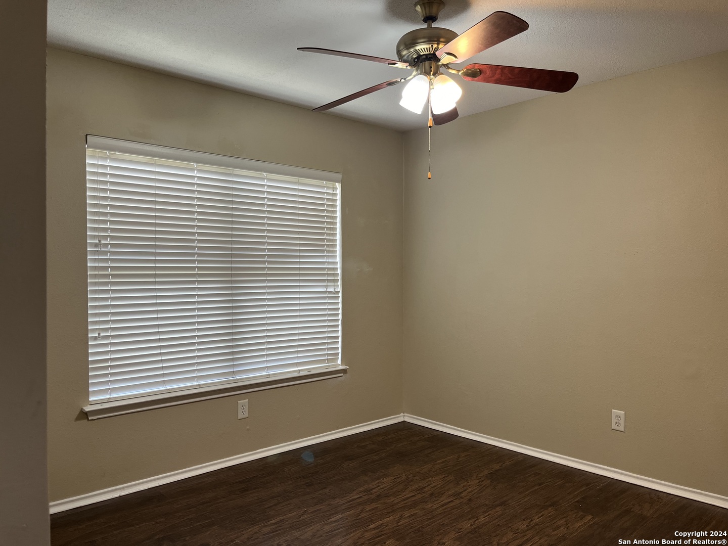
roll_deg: -0.2
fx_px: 547
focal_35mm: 26
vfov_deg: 53.1
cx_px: 364
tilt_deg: -0.7
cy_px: 273
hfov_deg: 67.3
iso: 100
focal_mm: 5.1
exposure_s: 1/120
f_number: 1.6
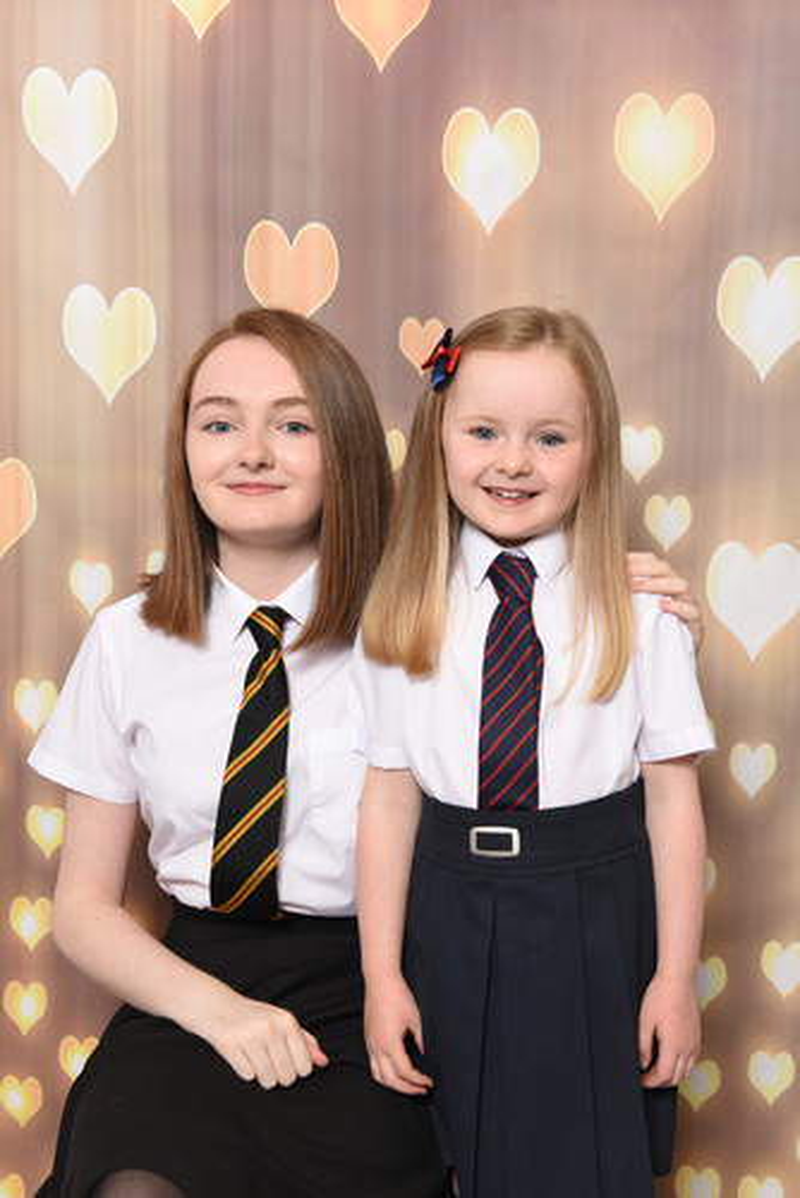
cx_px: 400
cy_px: 599
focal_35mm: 48
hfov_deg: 28.1
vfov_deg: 41.1
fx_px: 1598
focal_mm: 48
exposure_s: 1/125
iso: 200
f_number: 6.3
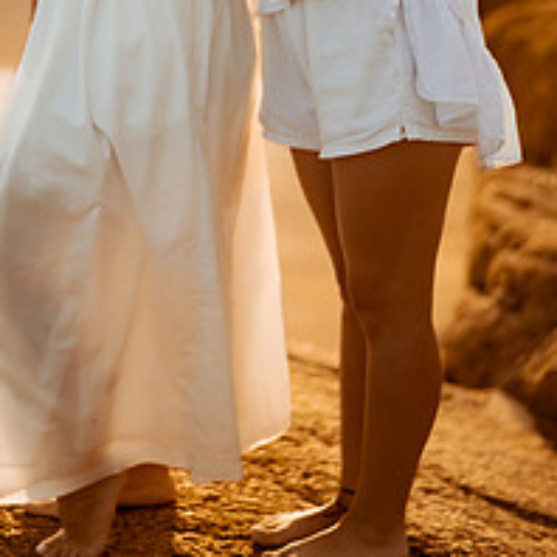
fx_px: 2039
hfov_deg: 15.5
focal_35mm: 112
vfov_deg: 15.3
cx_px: 208
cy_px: -6
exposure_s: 1/3200
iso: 80
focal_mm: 58
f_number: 1.4
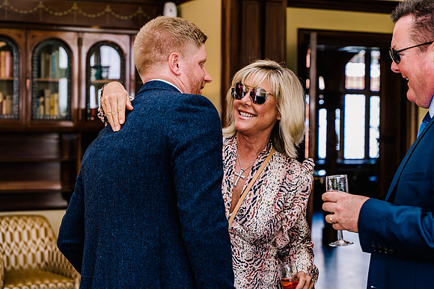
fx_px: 856
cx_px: 217
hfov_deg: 28.4
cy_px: 144
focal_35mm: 71
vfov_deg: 19.2
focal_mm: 71
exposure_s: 1/200
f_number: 5
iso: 800
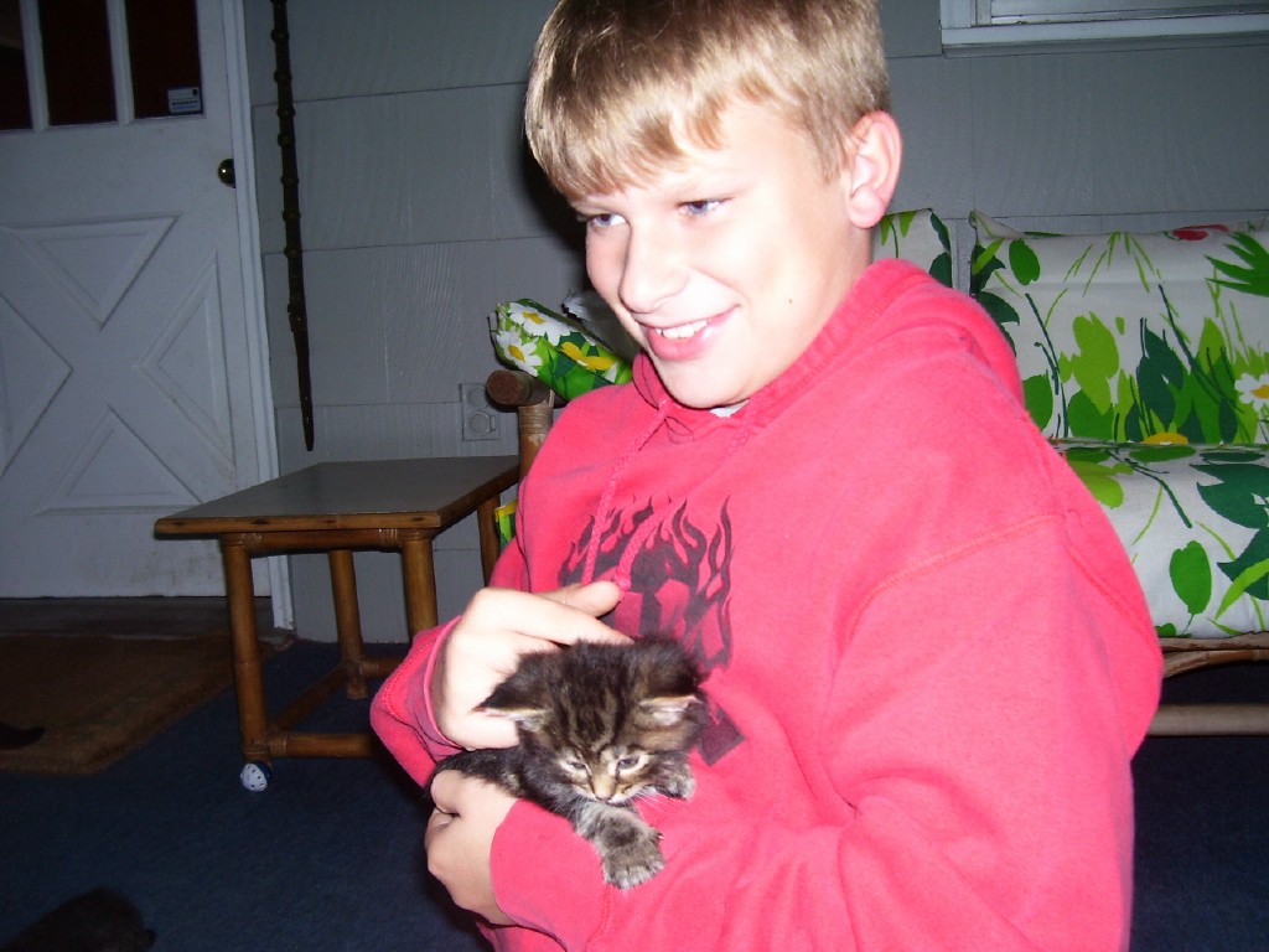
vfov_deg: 41.8
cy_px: 476
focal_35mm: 34
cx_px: 634
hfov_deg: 54.0
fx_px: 1246
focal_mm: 5.6
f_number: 2.7
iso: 80
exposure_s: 1/60
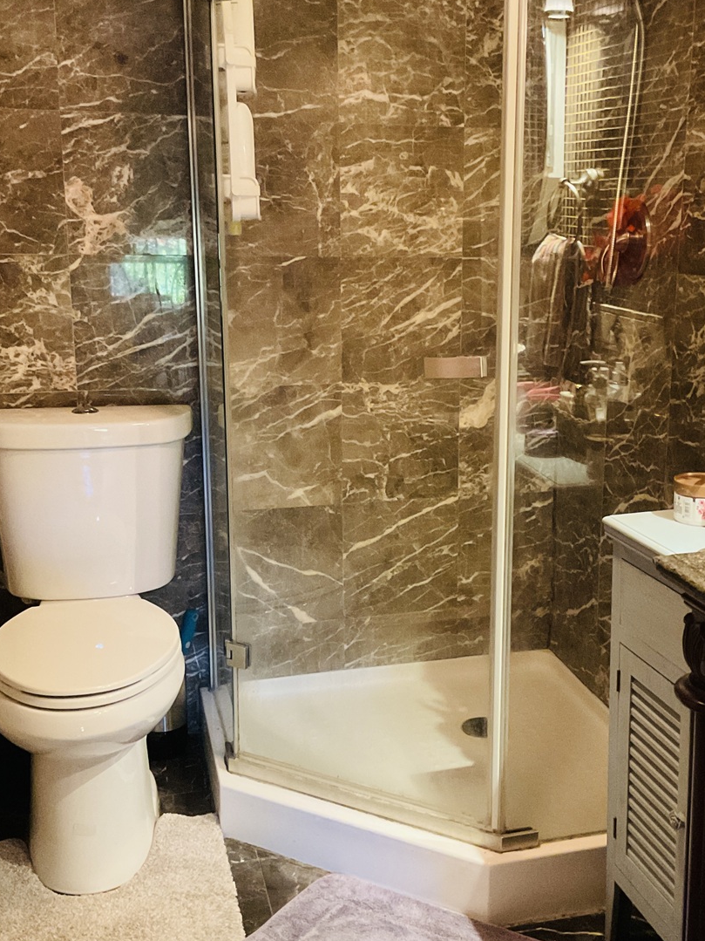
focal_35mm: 43
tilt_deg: -12.7
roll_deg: -0.8
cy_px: 463
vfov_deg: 43.9
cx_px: 463
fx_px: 1168
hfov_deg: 33.3
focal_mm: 3
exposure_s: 1/30
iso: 400
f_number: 1.8
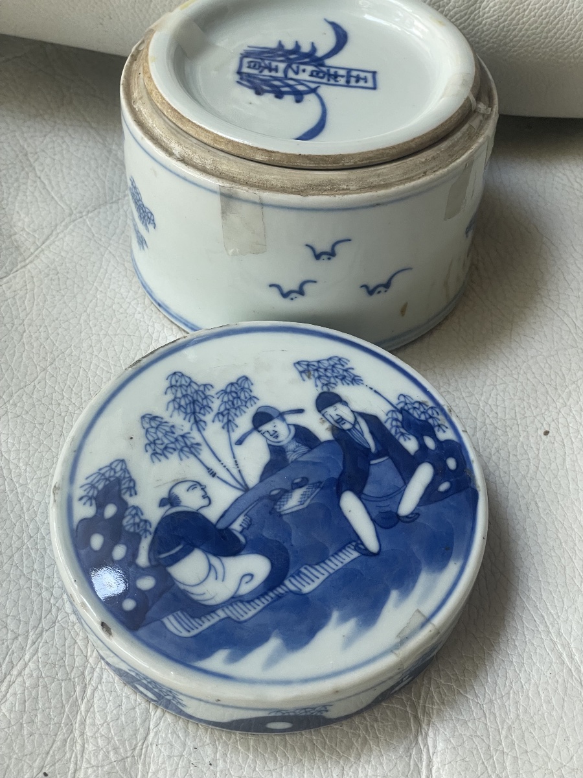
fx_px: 1168
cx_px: 292
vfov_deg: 36.8
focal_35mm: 52
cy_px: 389
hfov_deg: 28.0
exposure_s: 1/99
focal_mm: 6
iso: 100
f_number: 2
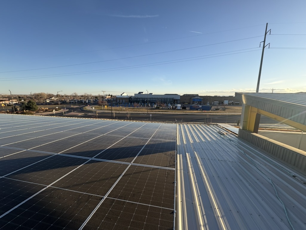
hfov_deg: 102.1
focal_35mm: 14
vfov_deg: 85.7
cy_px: 115
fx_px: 124
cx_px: 153
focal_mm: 2.22
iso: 40
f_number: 2.2
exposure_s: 1/858
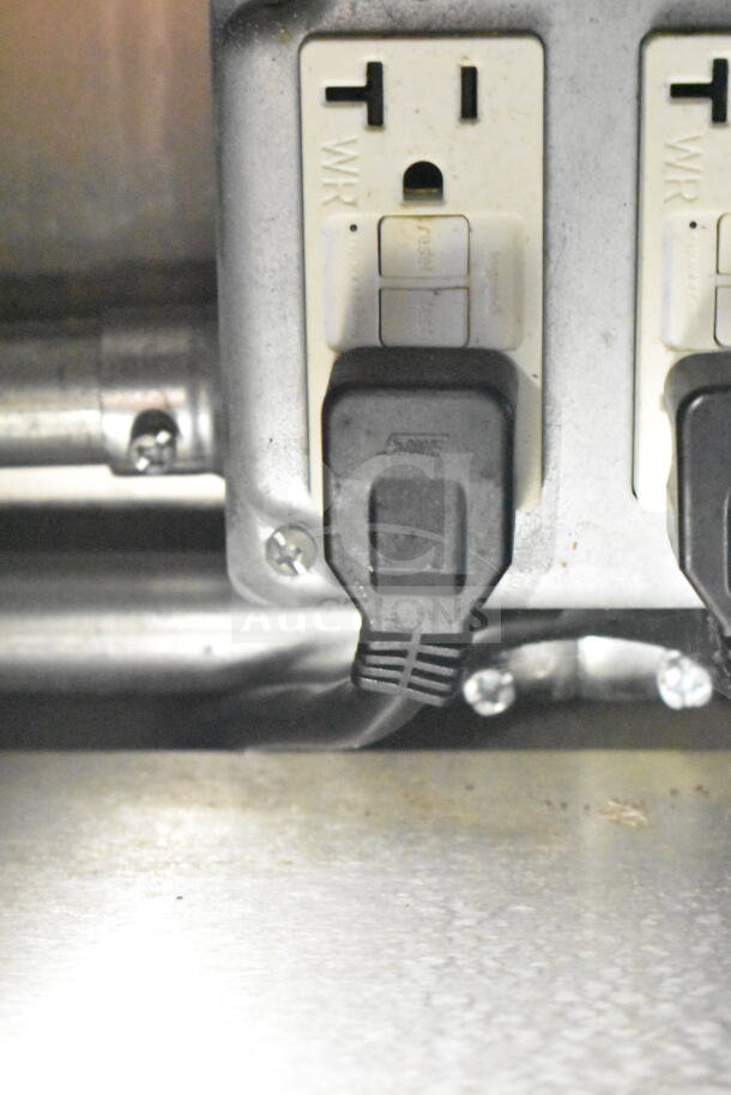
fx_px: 2511
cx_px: 366
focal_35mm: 82
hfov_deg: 16.6
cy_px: 548
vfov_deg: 24.6
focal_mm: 55
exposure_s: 1/20
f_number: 5.6
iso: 25600
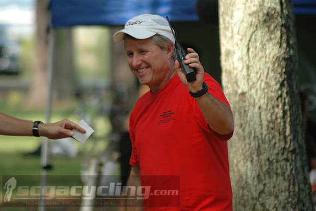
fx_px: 3986
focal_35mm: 454
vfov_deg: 3.0
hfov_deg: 4.5
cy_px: 106
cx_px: 158
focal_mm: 300
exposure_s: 1/500
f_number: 5.6
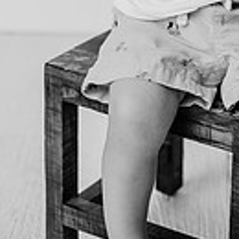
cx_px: 213
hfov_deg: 11.8
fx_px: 1148
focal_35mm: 147
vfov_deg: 11.3
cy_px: -149
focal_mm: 50
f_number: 2.5
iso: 160
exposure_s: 1/160
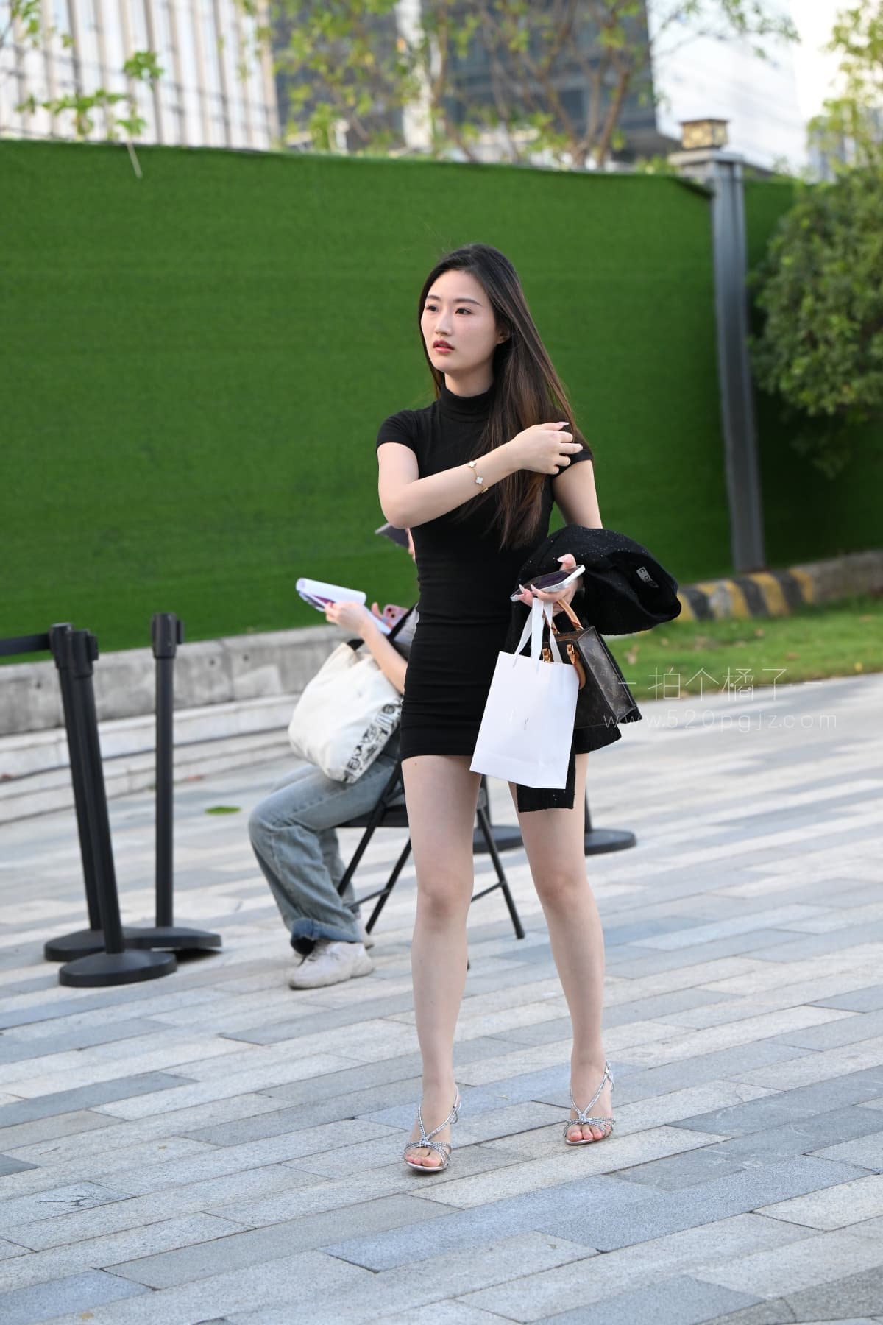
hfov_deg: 17.3
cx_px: 442
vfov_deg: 25.7
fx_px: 2906
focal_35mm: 79
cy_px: 662
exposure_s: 1/640
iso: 1400
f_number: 4
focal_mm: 79
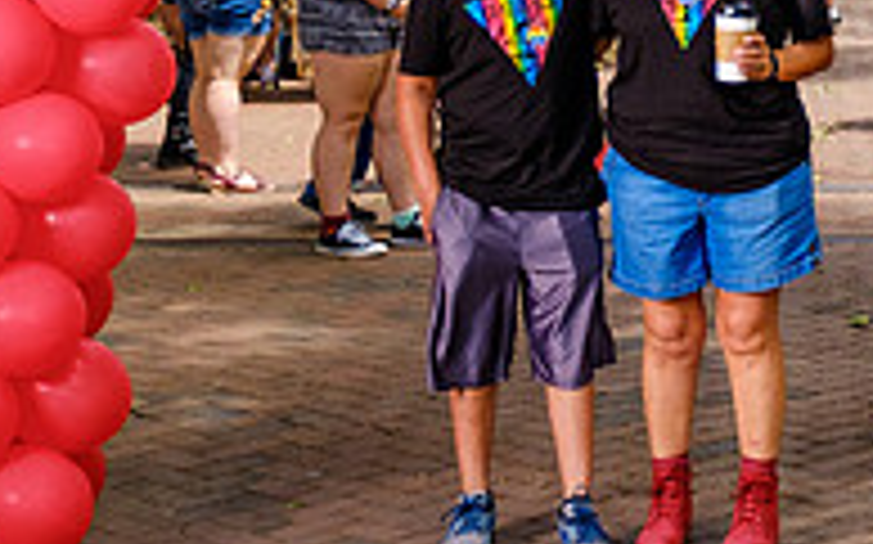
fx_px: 2663
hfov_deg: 17.6
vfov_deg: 11.4
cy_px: -124
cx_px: 1089
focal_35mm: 112
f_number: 2.8
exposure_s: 1/1800
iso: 400
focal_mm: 23.4
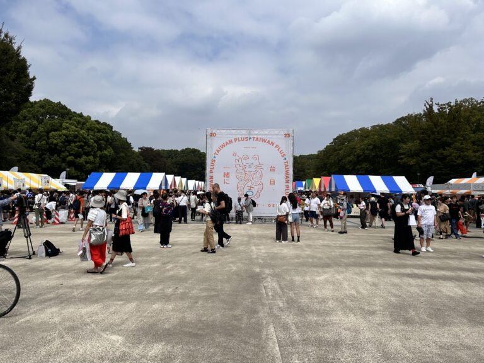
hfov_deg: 67.3
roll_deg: -1.2
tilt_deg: +1.1
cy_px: 182
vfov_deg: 53.1
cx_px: 242
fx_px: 364
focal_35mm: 26
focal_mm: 5.7
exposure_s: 1/8000
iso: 50
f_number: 1.5
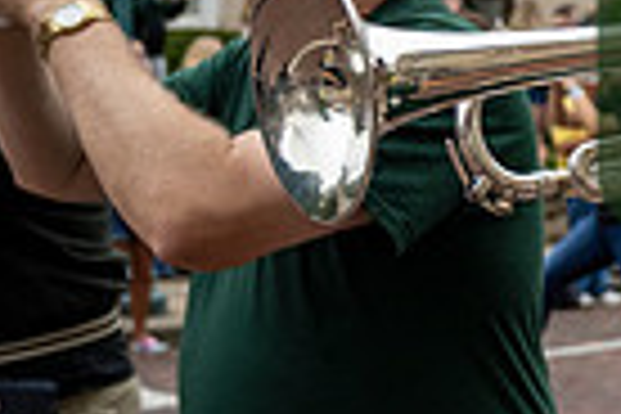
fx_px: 1742
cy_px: 119
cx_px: 936
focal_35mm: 101
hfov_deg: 18.0
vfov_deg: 13.5
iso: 1000
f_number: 4
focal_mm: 24
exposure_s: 1/1600
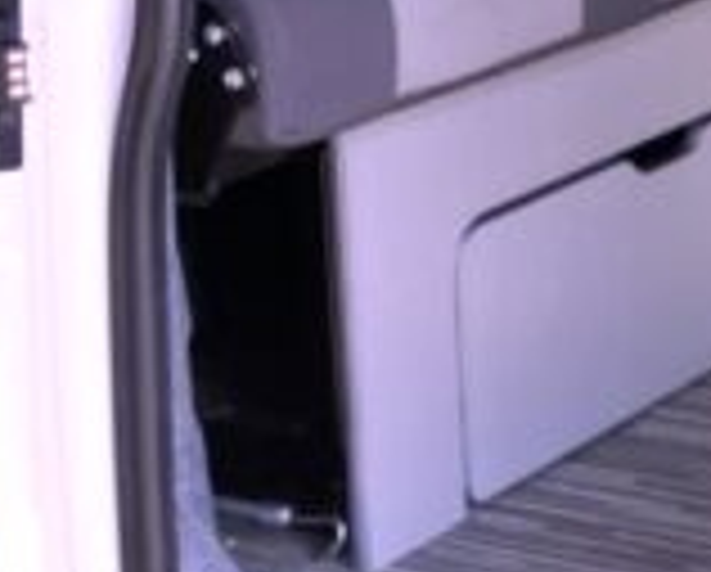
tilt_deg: -9.5
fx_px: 2909
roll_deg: +1.5
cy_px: -135
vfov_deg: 11.0
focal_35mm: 138
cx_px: 1030
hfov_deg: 13.2
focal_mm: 3.99
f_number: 1.8
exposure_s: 1/144
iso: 25
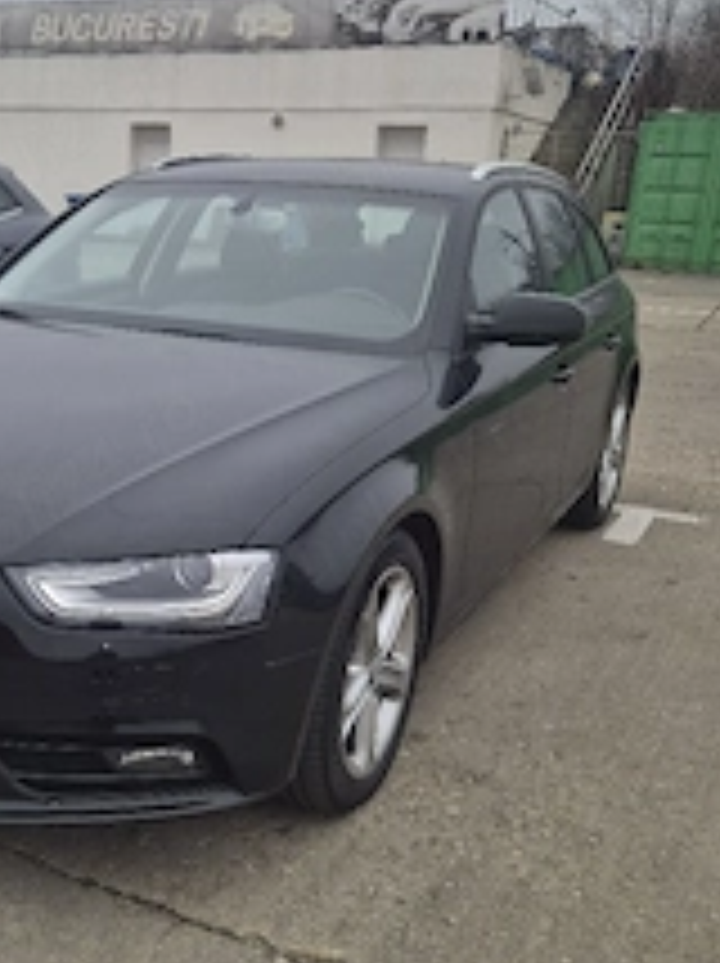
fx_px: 1195
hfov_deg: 32.6
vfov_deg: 43.8
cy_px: 554
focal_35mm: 43
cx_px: 144
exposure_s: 1/169
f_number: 1.8
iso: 25
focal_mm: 5.4
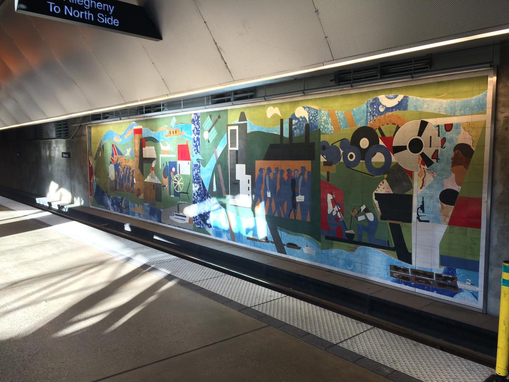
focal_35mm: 29
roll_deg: +0.1
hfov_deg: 61.7
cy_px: 191
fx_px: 426
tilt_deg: -10.1
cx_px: 254
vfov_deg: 48.2
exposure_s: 1/40
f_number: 2.2
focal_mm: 4.15
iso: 40
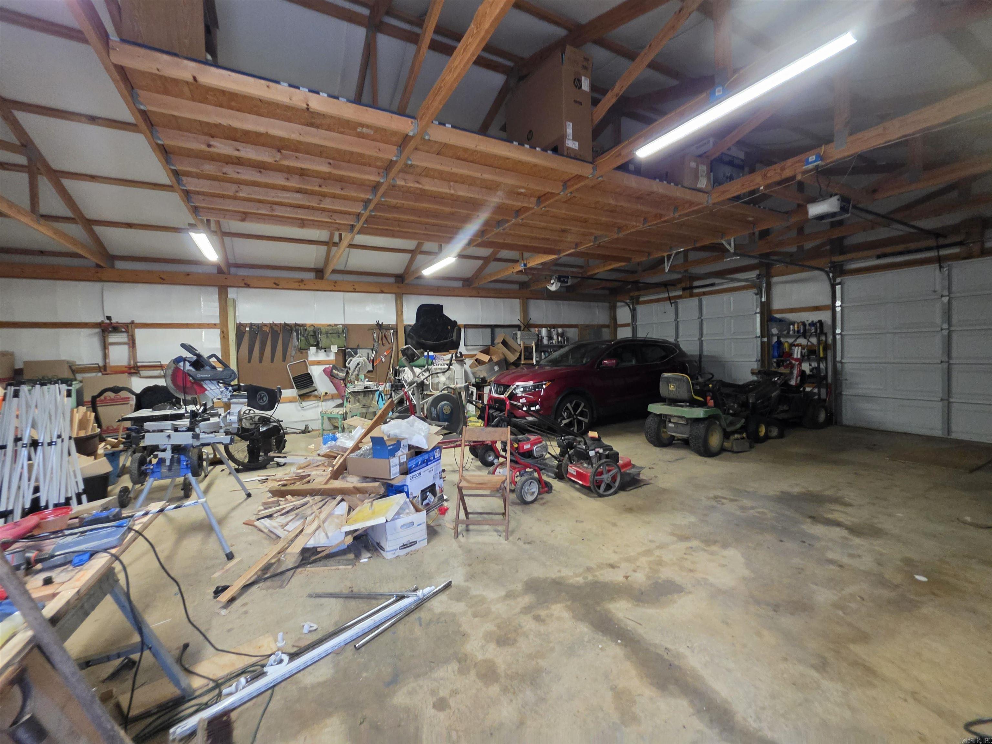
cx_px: 496
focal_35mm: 13
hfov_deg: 106.2
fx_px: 373
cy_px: 372
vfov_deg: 89.9
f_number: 1.9
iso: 500
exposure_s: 1/60
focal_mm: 2.2
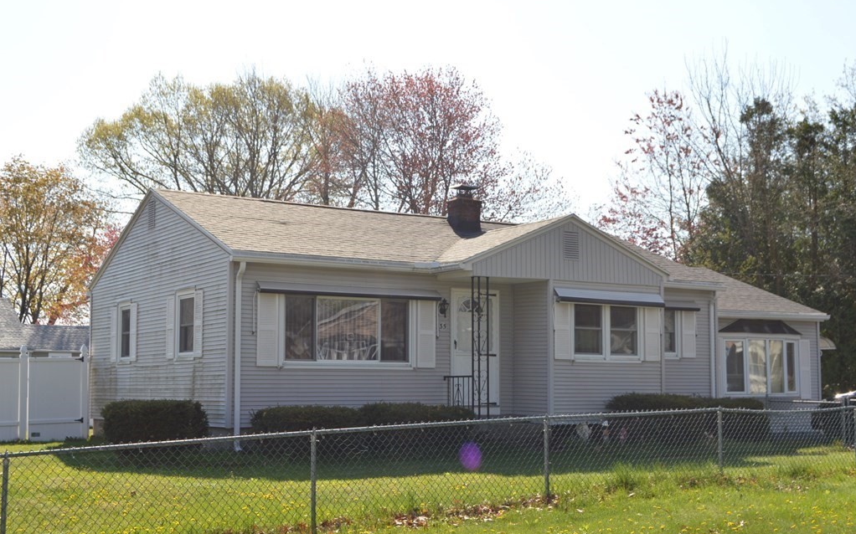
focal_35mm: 49
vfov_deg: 26.3
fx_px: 1143
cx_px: 428
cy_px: 281
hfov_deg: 41.1
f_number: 9
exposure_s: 1/200
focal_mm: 32
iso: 100
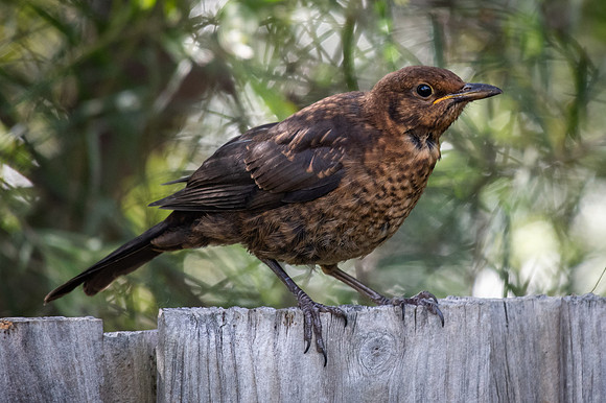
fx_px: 18473
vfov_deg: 1.3
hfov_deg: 1.9
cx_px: 404
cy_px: 67
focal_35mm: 1098
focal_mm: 500
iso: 720
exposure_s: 1/320
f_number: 5.6
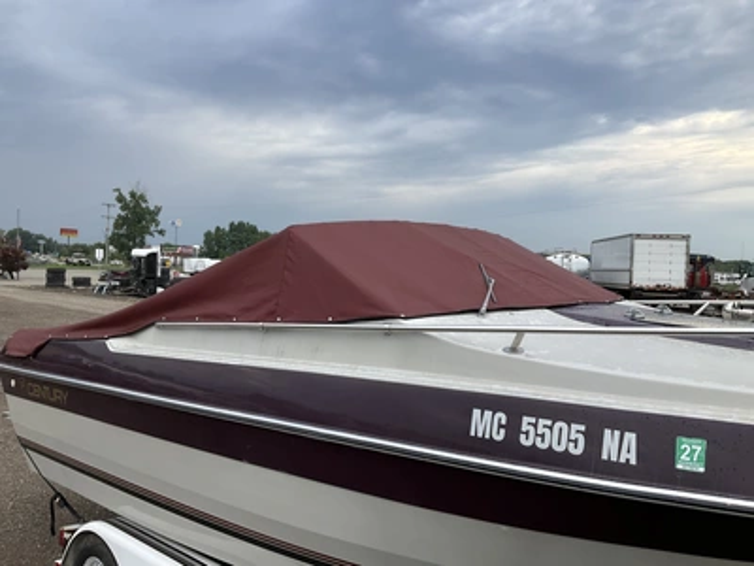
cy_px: 283
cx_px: 377
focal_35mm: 29
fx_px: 632
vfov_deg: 48.2
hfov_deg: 61.7
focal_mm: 3
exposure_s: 1/568
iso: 25
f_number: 1.8
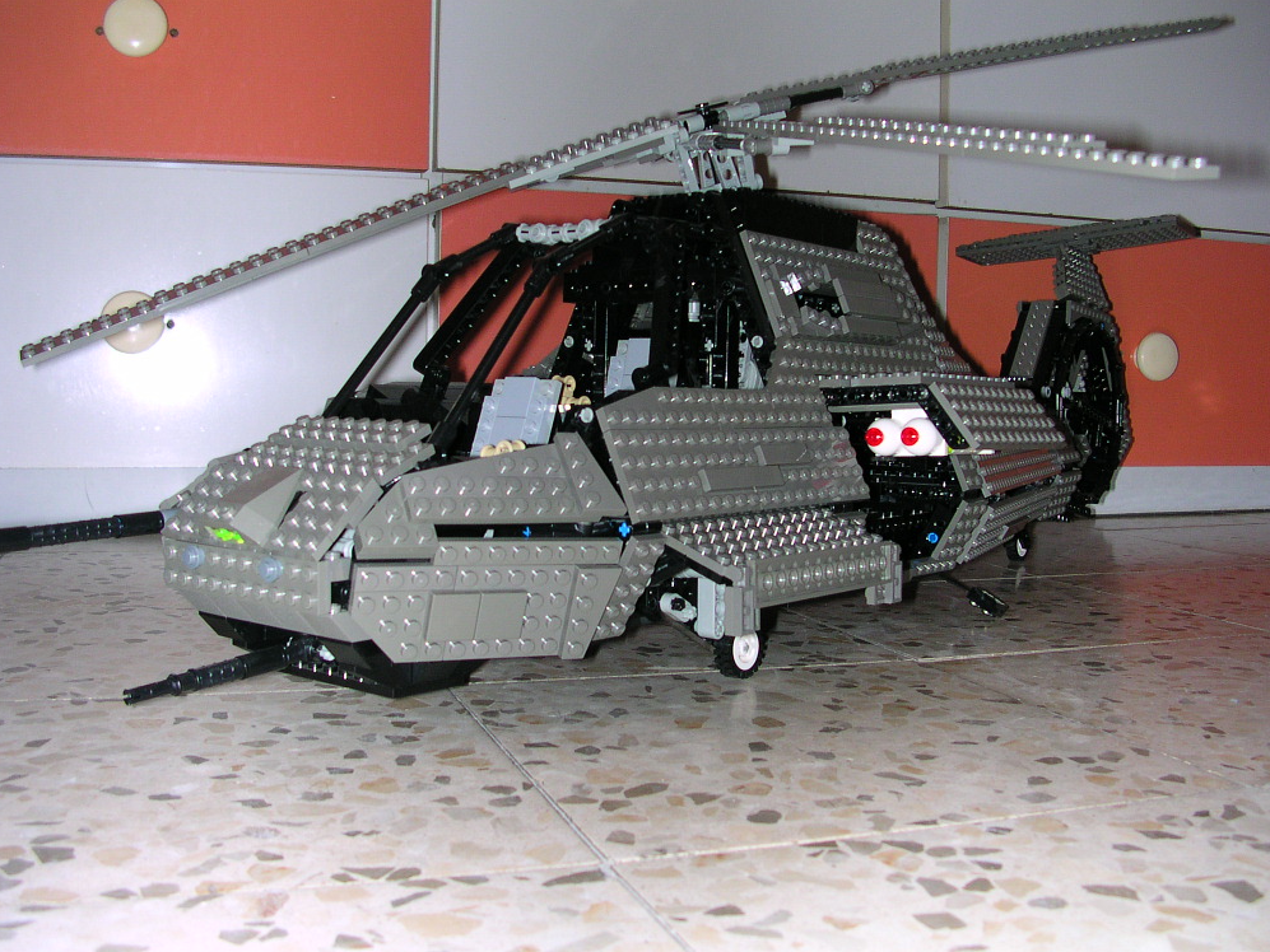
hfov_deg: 49.0
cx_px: 648
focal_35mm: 38
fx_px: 1394
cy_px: 484
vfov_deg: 37.7
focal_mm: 5.6
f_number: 2.7
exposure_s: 1/60
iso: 100
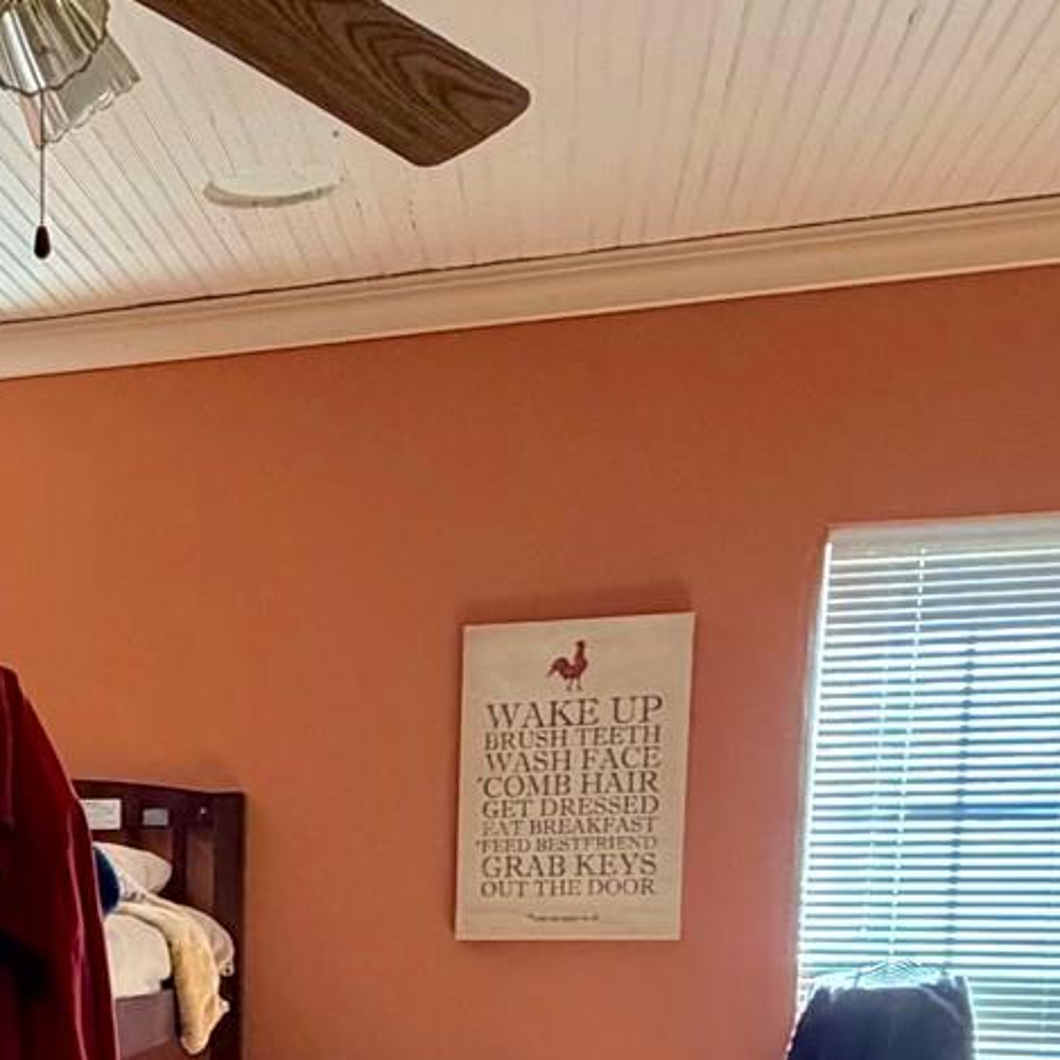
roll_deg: +1.6
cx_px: -160
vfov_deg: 29.1
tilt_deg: -8.8
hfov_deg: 28.2
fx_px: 1871
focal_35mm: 54
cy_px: 1121
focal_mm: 2.22
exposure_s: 1/75
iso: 320
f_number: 2.2
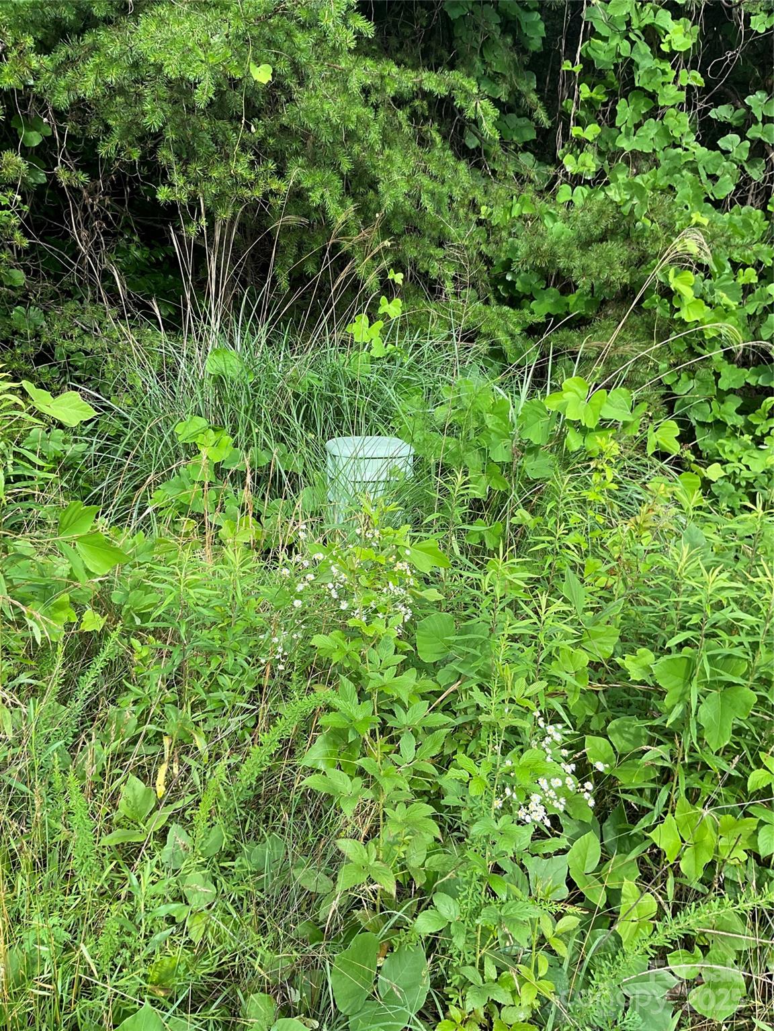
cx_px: 387
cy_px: 516
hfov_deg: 48.2
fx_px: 865
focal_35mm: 29
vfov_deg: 61.7
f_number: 1.8
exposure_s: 1/168
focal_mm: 3
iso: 16
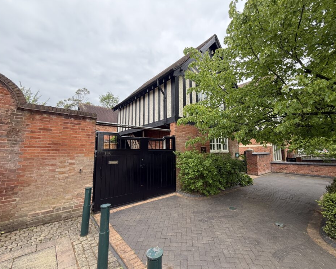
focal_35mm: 15
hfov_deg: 96.7
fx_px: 149
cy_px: 135
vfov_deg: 84.0
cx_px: 179
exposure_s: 1/195
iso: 50
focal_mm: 2.22
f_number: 2.2
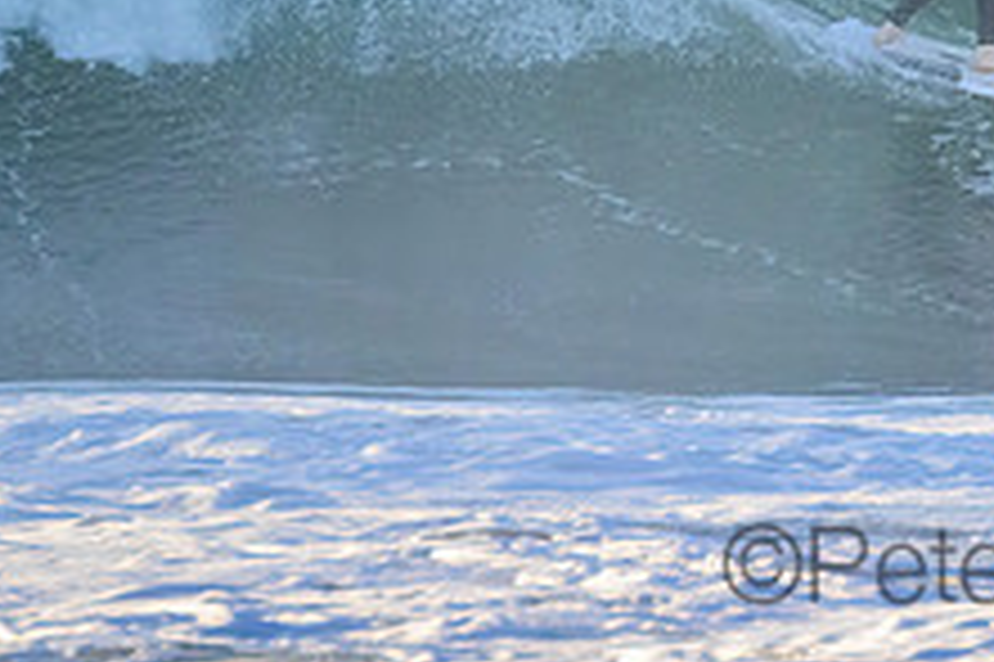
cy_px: -182
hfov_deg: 1.2
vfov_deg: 0.8
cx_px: 1070
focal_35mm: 1652
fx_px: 45578
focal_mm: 630
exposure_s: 1/1600
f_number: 11
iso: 3600
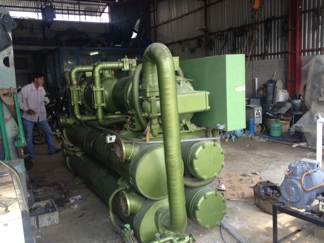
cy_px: 122
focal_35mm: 35
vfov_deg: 40.7
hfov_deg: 52.6
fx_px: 328
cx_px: 162
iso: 64
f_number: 2.4
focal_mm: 4.28
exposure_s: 1/120
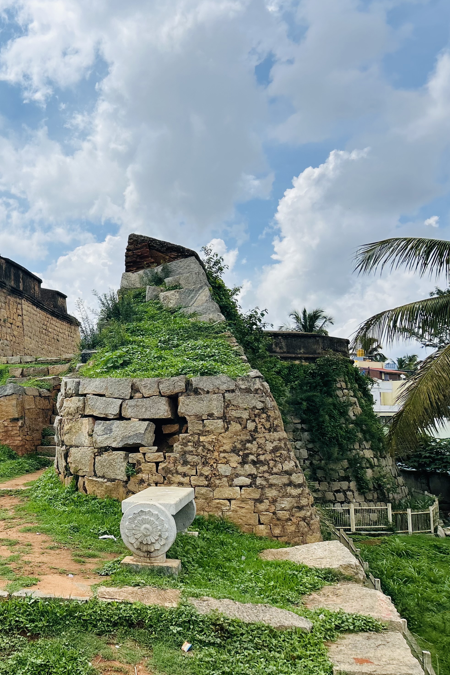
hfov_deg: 32.8
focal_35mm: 37
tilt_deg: +5.6
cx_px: -7
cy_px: 344
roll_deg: +0.9
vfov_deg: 51.9
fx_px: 694
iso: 50
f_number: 1.5
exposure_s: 1/8696
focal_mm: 5.7
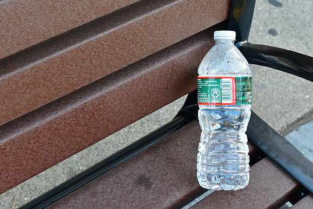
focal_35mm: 82
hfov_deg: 24.8
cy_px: 104
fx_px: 713
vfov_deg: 16.7
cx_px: 156
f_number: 11
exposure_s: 1/100
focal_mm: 55
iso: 2200
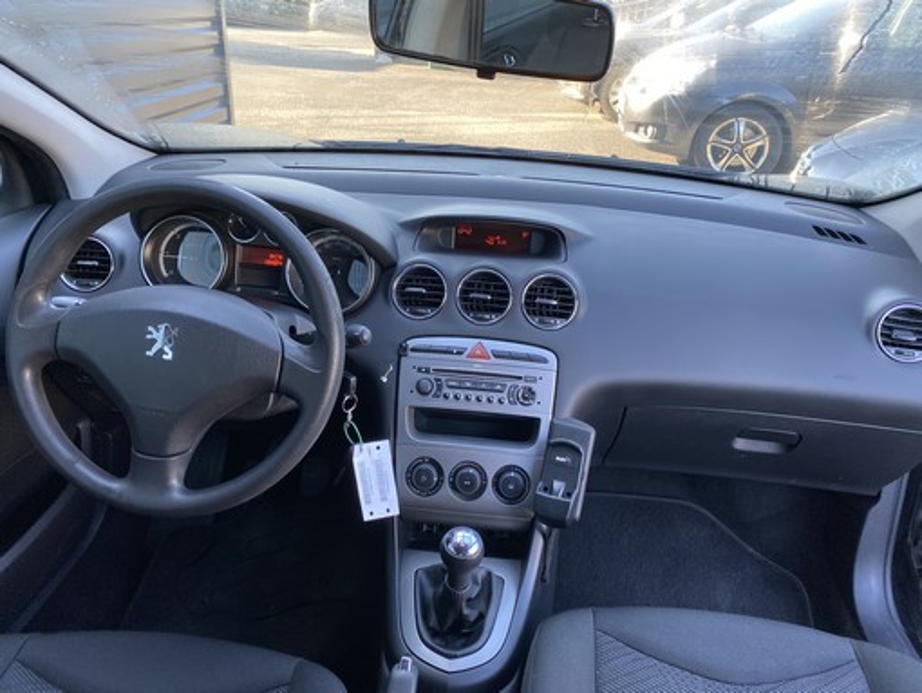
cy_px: 346
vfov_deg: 53.1
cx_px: 461
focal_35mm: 26
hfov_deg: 67.3
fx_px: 693
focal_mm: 4.25
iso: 80
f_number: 1.8
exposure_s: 1/121
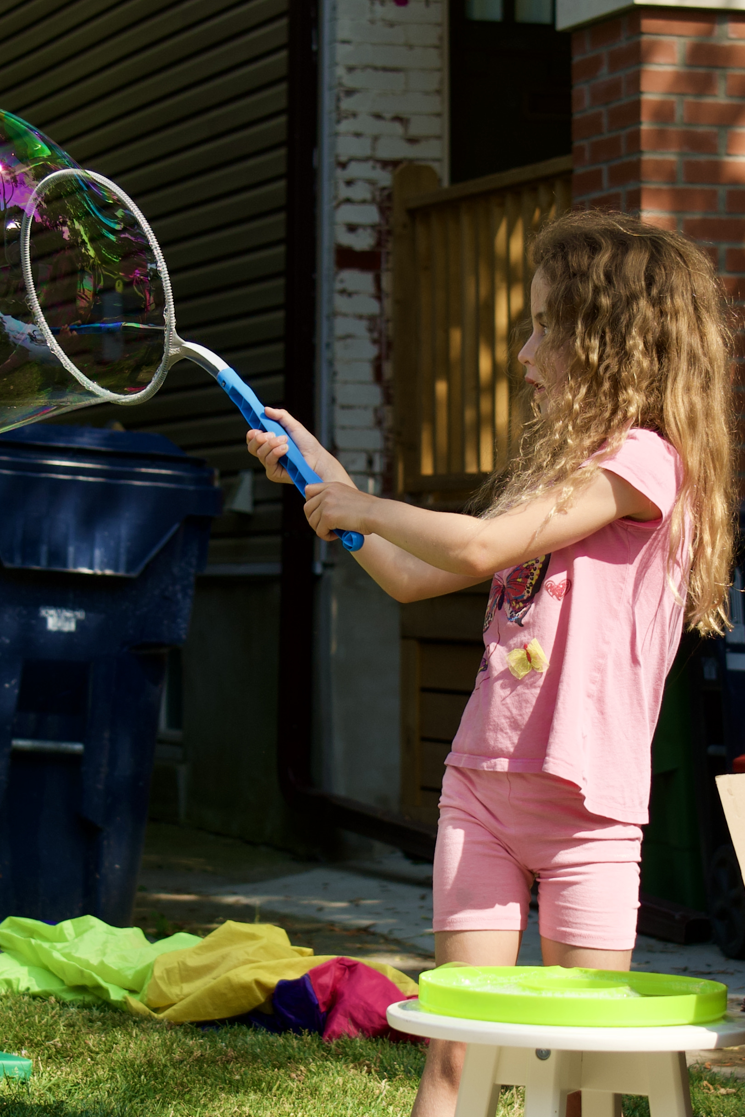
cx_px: 219
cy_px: 720
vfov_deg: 33.7
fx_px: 1831
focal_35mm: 59
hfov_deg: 22.8
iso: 100
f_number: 4
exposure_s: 1/320
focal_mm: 39
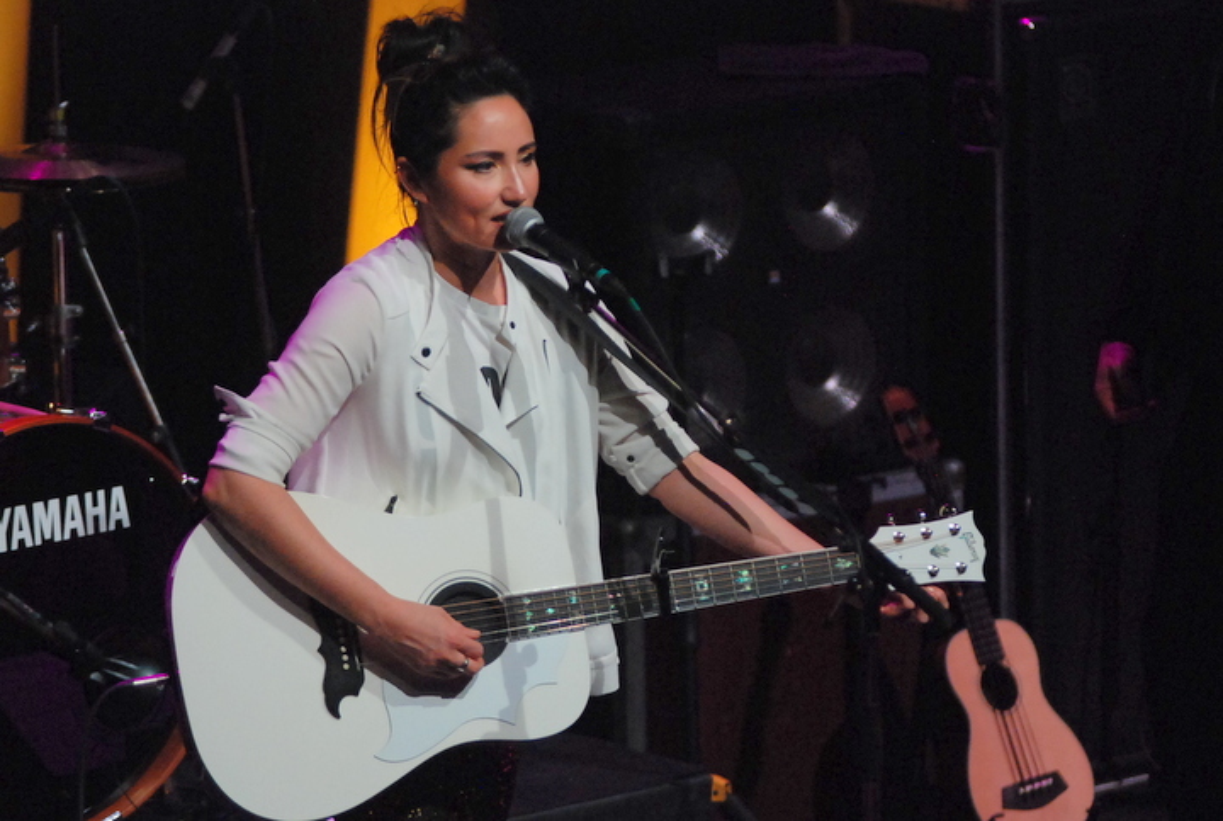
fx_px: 7403
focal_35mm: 218
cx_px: 612
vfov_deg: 6.3
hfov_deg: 9.4
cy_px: 410
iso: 1600
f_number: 2.8
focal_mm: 145
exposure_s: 1/640
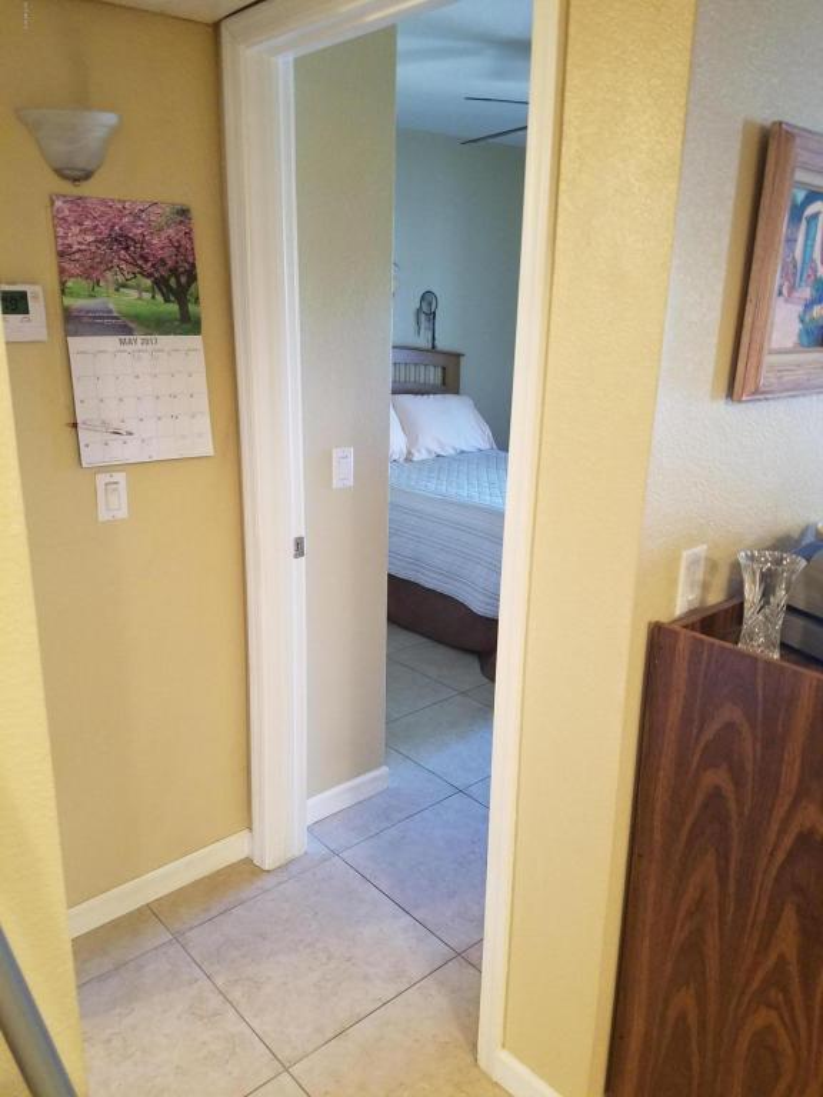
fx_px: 824
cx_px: 412
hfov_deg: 53.1
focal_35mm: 26
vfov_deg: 67.3
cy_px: 548
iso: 200
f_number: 1.7
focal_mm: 4.2
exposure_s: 1/24
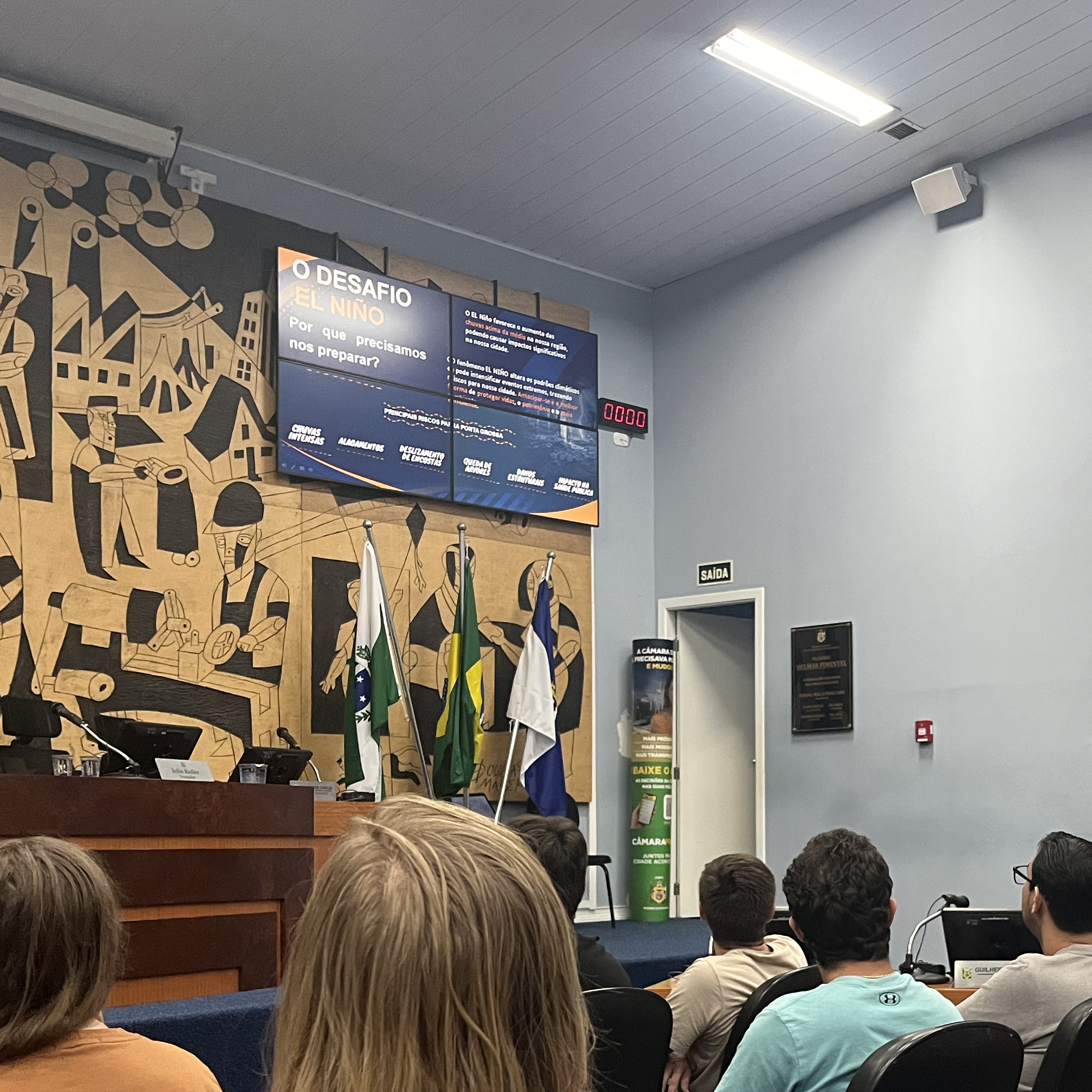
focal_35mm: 44
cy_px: 762
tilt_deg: +1.9
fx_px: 1570
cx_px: 845
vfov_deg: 37.8
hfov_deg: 37.2
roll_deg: +0.6
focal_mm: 5.1
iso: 320
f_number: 1.6
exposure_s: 1/60
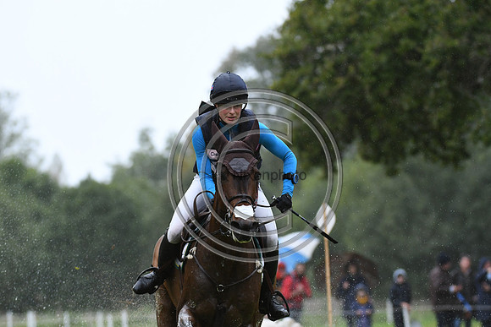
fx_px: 4502
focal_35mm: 330
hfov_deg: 6.2
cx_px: 246
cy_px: 164
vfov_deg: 4.2
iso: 1250
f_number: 4.5
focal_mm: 220
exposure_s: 1/1250
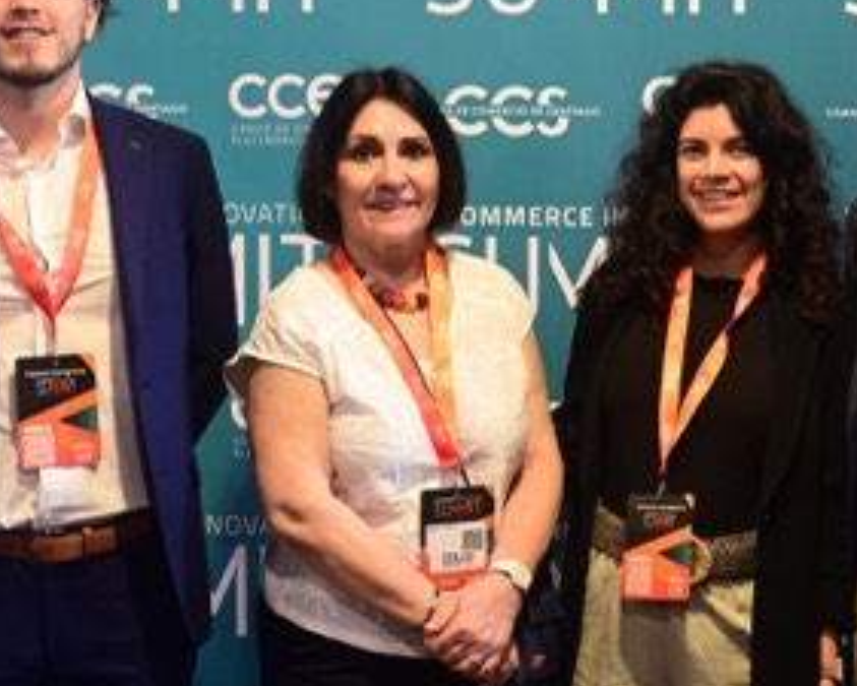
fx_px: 2436
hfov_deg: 19.7
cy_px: 294
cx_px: 705
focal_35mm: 96
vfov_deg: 16.0
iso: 2500
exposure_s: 1/20
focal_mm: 48
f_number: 4.5
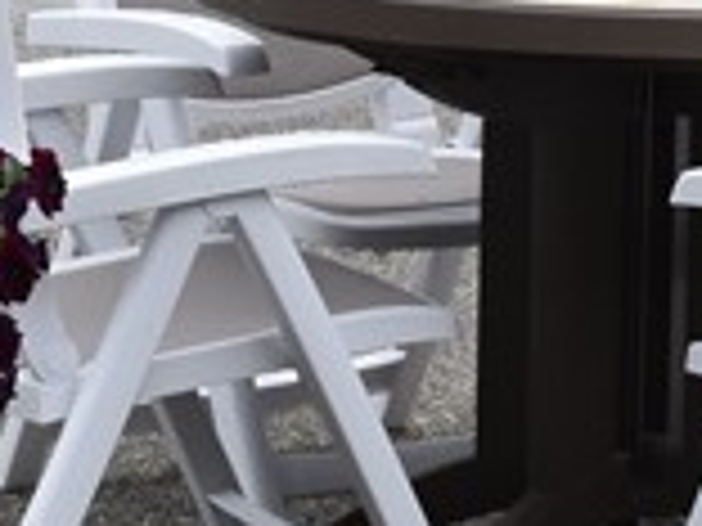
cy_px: -252
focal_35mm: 271
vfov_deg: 5.4
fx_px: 5503
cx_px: 1192
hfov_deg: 7.1
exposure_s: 1/500
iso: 400
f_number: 8
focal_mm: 27
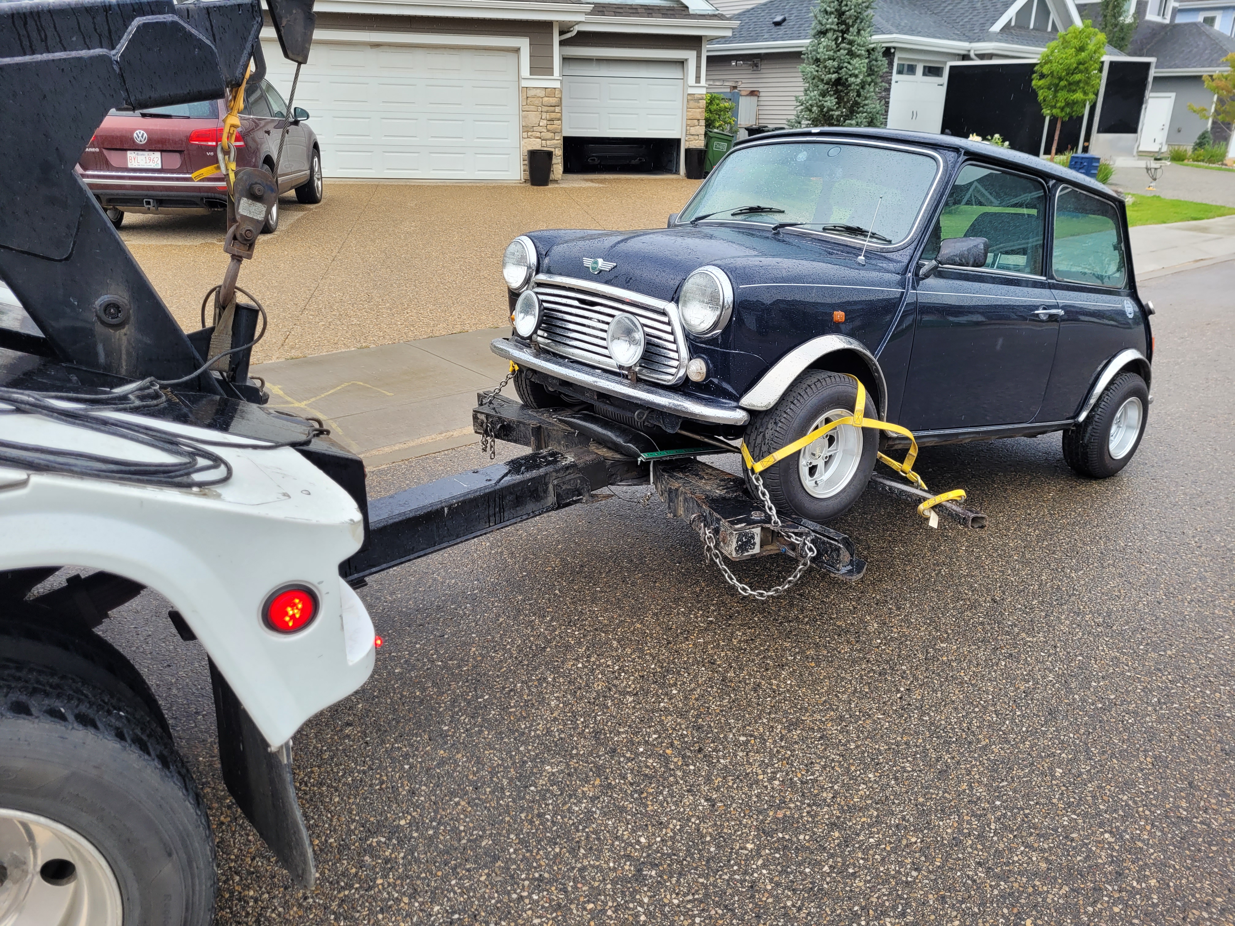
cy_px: 463
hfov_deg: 67.3
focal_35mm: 26
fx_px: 928
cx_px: 618
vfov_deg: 53.1
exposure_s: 1/516
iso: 40
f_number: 1.8
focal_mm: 5.4
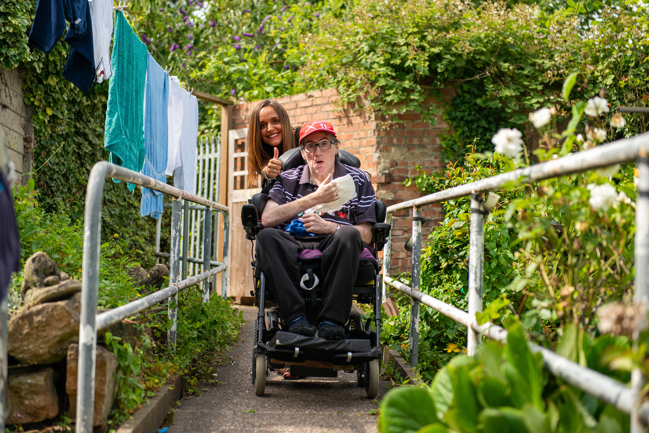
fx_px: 1190
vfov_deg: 20.6
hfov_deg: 30.5
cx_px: 324
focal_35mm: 66
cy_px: 216
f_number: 2.8
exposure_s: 1/3200
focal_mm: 66
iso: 500
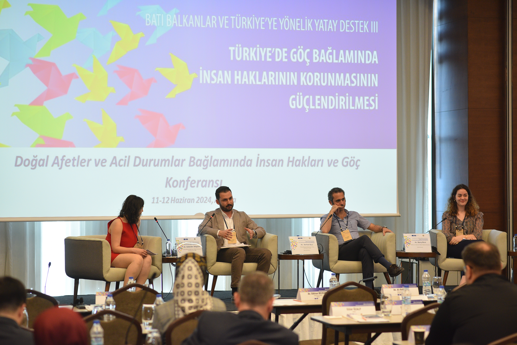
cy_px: 172
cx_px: 258
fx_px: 1221
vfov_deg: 16.1
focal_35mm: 85
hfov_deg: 23.9
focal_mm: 85
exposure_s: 1/160
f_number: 3.2
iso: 1250
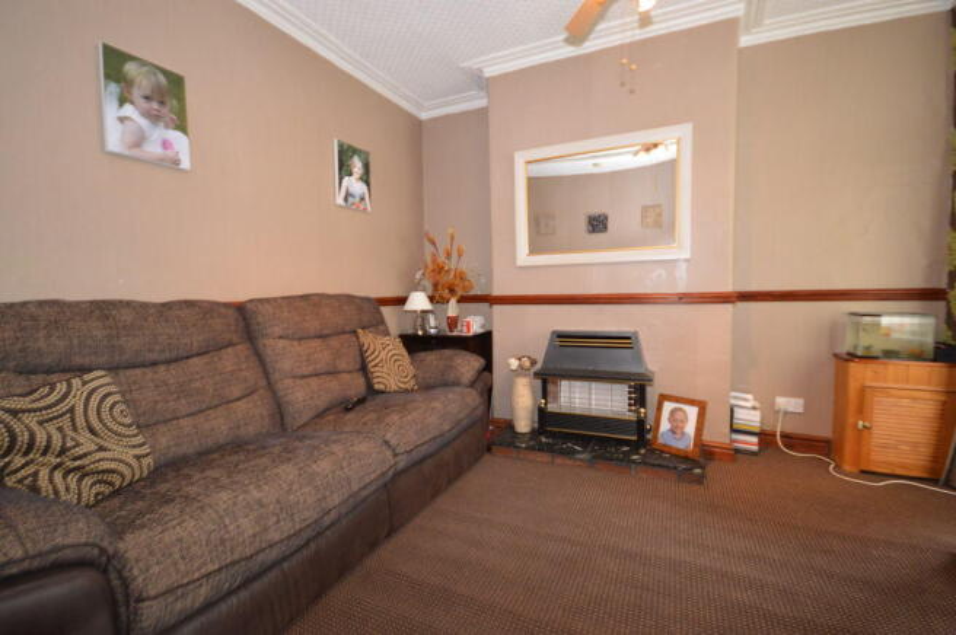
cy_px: 318
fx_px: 398
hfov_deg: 100.4
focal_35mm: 15
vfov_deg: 77.2
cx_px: 478
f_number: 4
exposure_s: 1/60
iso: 1800
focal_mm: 10
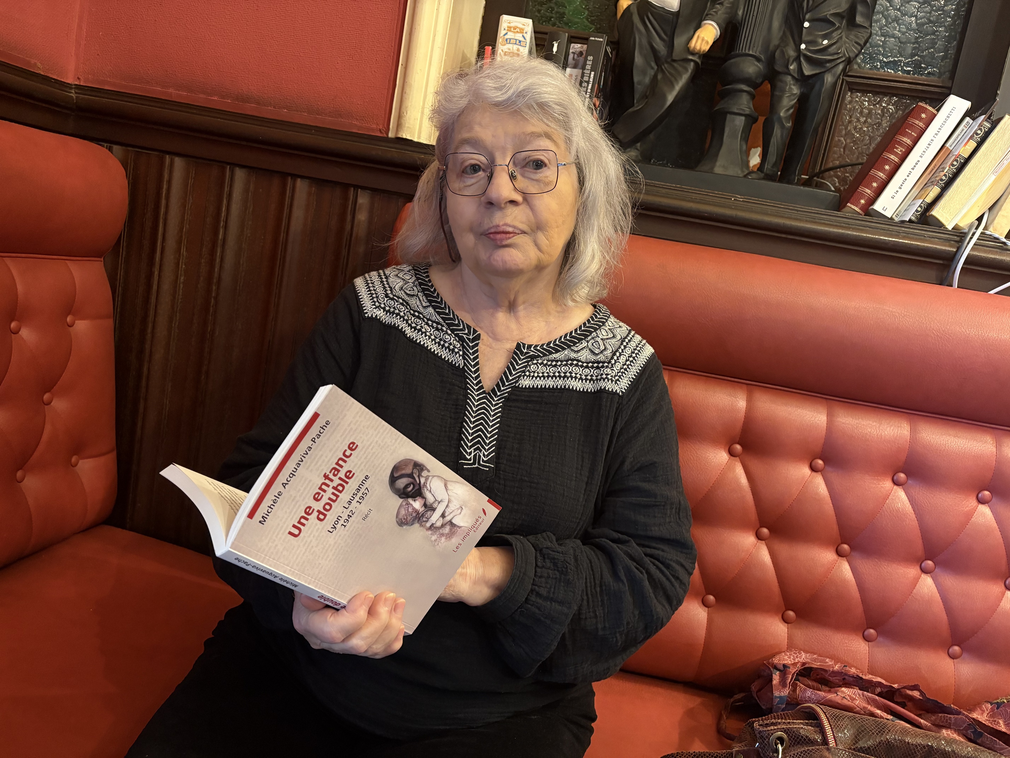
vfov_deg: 53.1
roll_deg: -9.6
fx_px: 759
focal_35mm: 26
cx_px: 505
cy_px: 379
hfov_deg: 67.3
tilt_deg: -8.5
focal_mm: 5.96
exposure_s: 1/33
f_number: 1.6
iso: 400
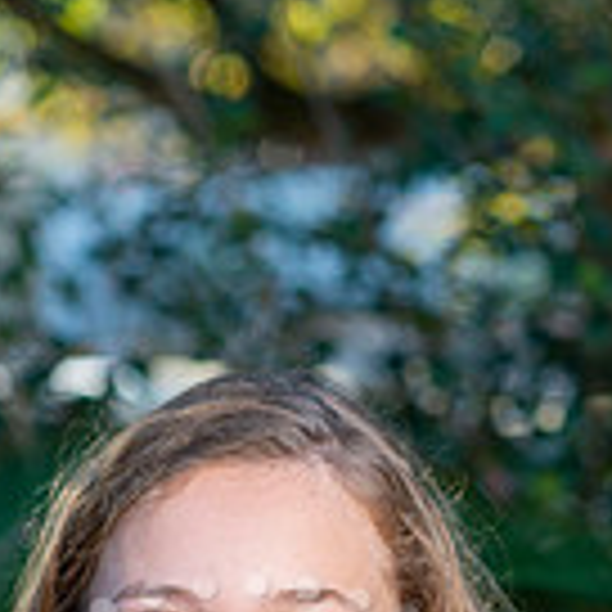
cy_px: 990
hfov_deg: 7.4
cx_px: 250
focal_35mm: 238
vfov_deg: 7.2
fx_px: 4761
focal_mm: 85
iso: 200
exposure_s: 1/160
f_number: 4
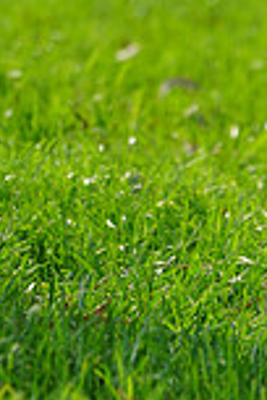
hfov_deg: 1.6
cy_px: -188
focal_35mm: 847
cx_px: -63
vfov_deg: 2.4
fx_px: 9422
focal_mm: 224
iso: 125
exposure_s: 1/200
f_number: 8
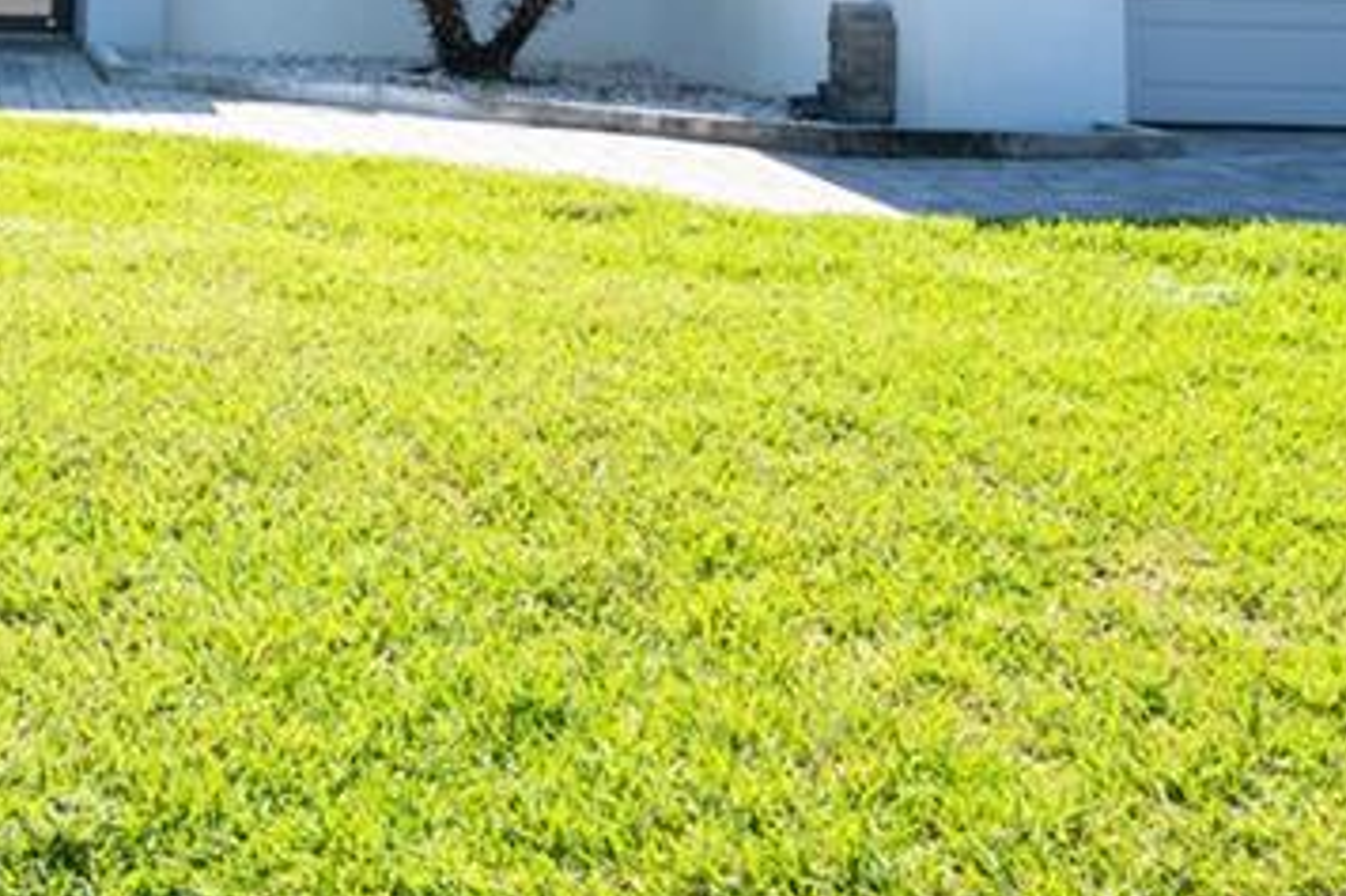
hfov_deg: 28.2
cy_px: -363
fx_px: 2579
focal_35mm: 69
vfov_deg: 18.0
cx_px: 151
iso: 100
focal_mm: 24
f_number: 14
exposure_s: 1/80
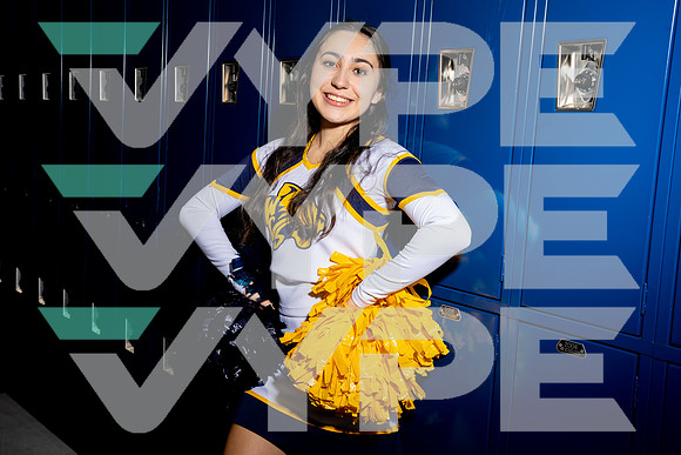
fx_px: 832
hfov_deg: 44.5
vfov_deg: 30.5
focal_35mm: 44
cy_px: 228
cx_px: 340
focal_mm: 44
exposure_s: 1/250
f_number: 10
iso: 250
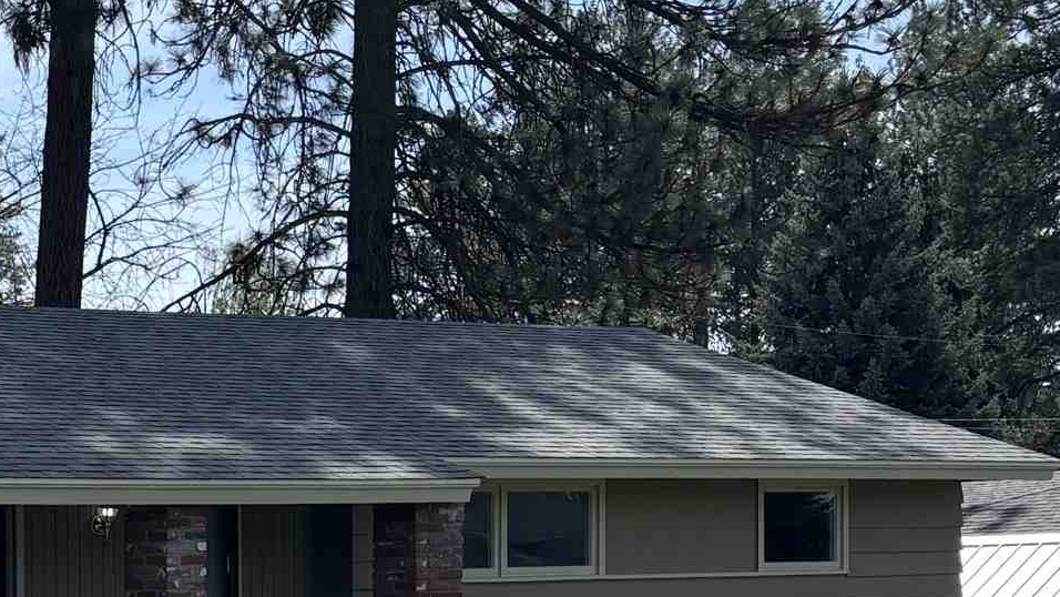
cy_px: 743
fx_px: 2558
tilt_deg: -3.9
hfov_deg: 21.9
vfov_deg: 12.9
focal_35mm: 91
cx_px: -155
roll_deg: +1.1
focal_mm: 5.96
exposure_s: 1/2857
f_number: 1.6
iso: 50
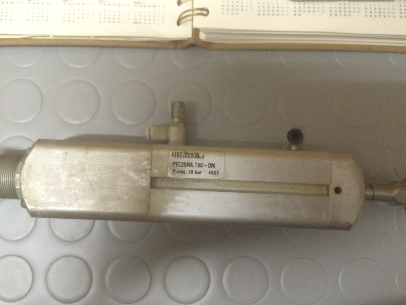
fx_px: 340
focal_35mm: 29
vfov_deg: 48.2
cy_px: 152
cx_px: 203
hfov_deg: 61.7
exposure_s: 1/17
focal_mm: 4.15
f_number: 2.2
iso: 320
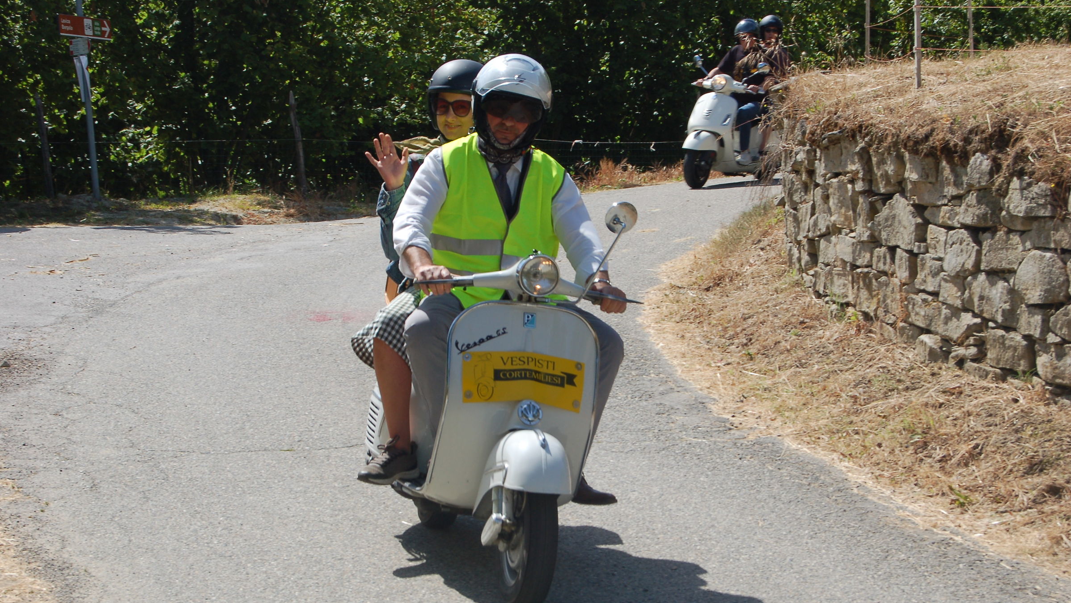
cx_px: 536
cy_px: 316
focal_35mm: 87
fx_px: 2457
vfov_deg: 14.0
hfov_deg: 24.6
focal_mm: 55
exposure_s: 1/320
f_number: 9
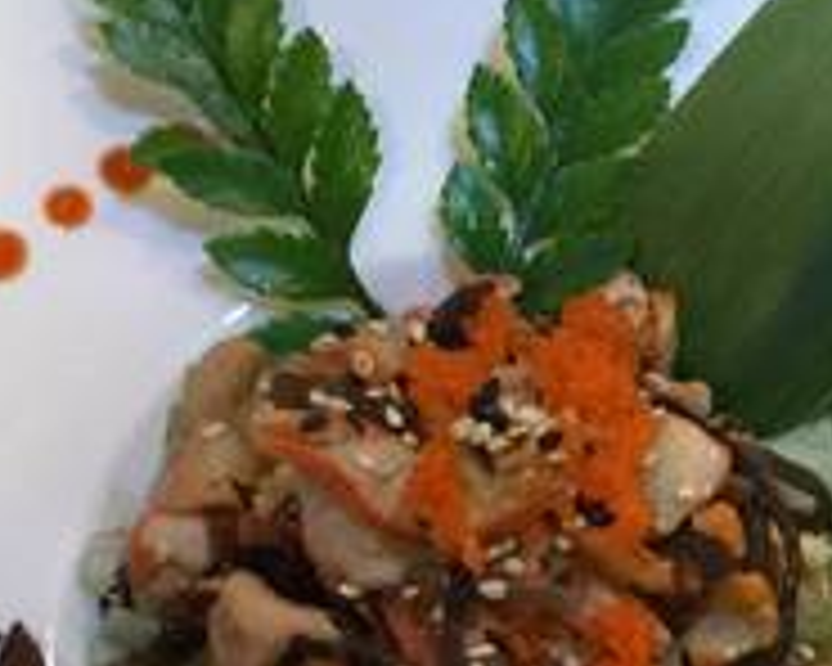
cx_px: 657
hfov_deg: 19.8
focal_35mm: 96
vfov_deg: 15.6
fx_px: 2364
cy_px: 724
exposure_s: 1/30
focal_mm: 3.3
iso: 125
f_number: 2.4
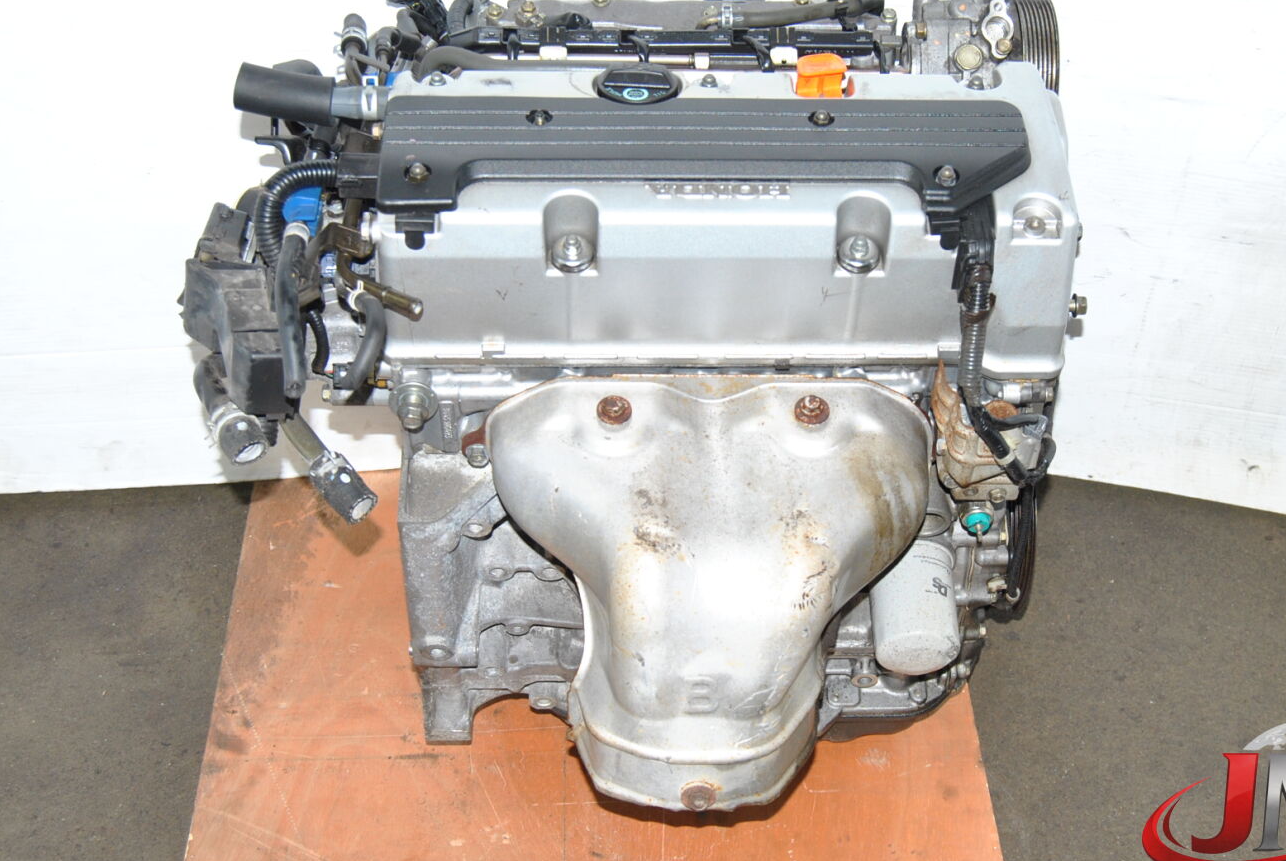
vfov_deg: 24.3
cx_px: 718
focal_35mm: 56
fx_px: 2003
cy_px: 390
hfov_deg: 35.6
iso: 400
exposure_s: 1/200
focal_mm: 30
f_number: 5.6
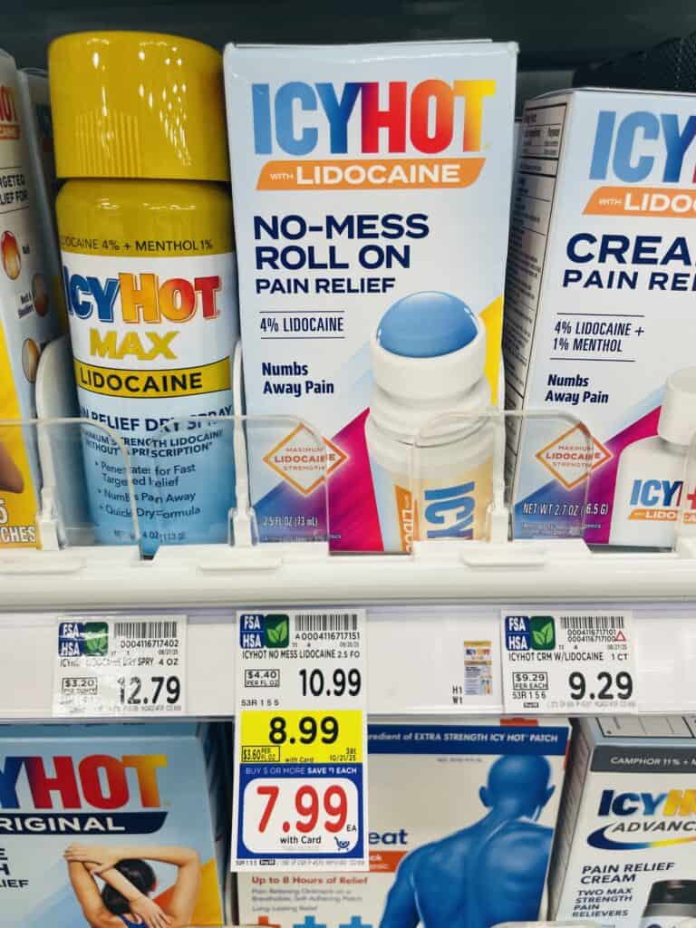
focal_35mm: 26
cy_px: 464
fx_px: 697
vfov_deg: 67.3
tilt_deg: -22.3
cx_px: 348
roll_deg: +1.4
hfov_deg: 53.1
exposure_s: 1/61
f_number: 1.6
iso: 50
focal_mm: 4.2
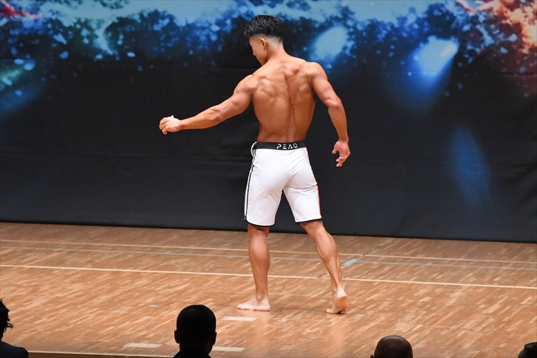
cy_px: 179
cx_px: 268
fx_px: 4026
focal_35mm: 270
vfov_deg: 5.1
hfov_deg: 7.6
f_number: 5.6
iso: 8000
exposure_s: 1/400
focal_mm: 180
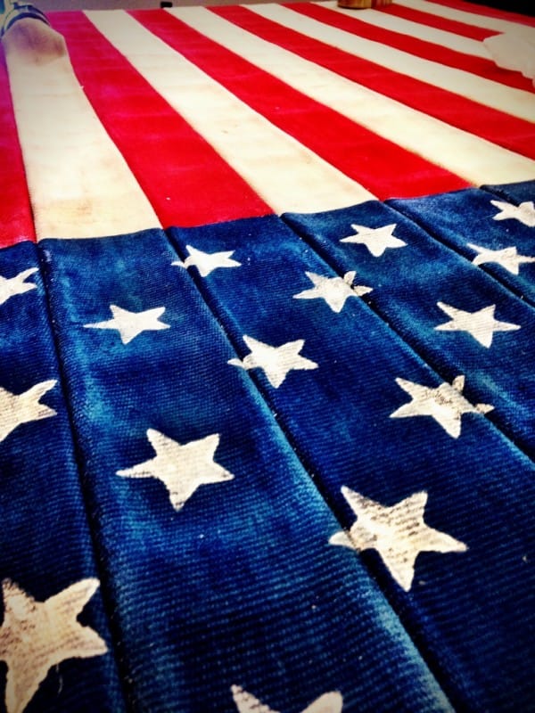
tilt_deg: -29.9
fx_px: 721
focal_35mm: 35
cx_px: 268
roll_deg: +0.2
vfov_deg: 52.6
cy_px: 356
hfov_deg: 40.7
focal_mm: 4.28
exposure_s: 1/20
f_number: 2.4
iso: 200
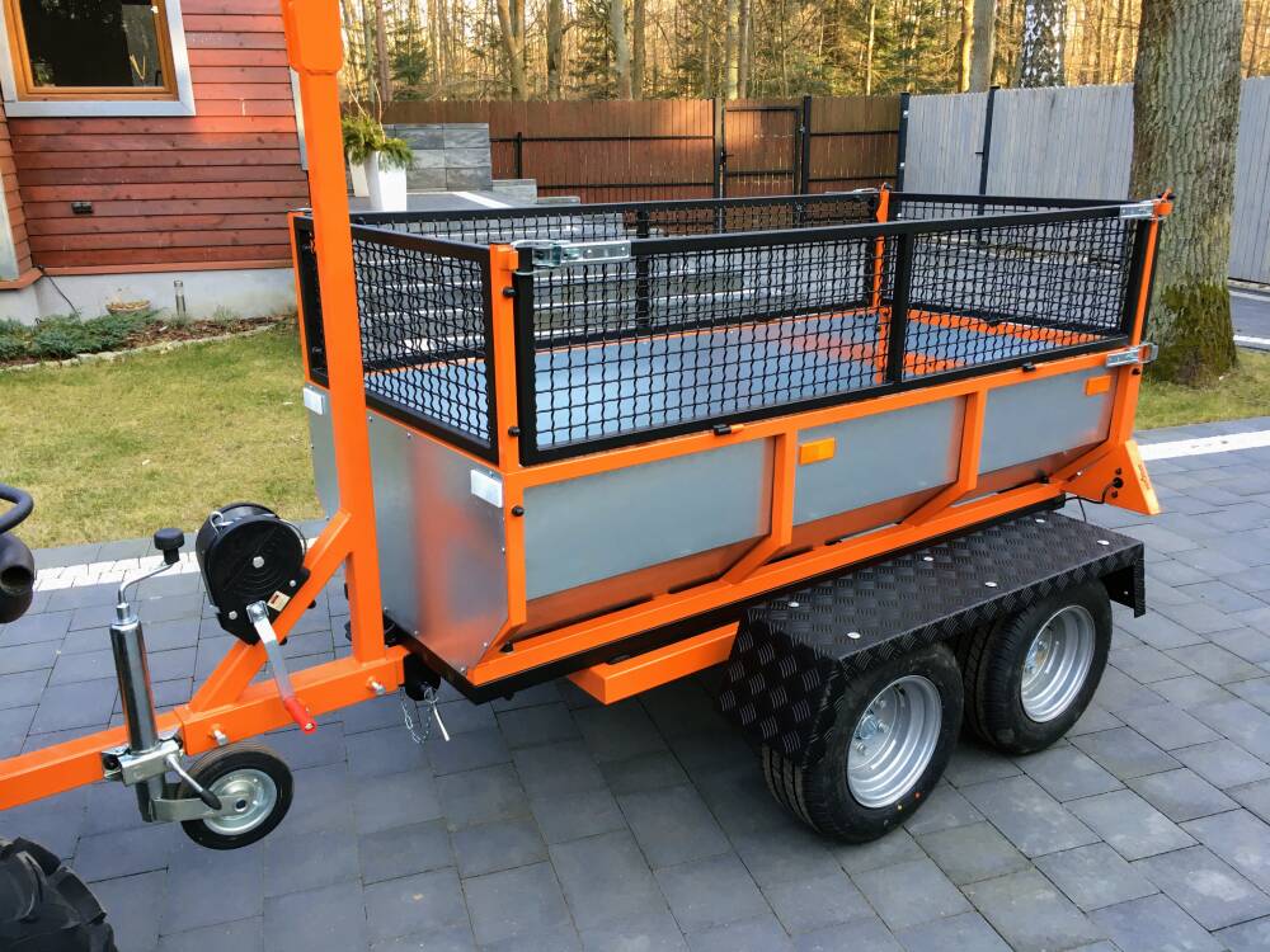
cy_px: 476
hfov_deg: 61.7
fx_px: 1064
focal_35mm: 29
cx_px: 635
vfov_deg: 48.2
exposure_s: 1/33
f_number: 2.2
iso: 25
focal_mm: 4.15
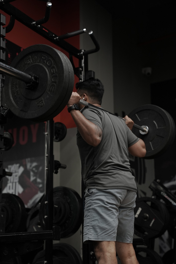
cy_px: 132
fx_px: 498
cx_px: 88
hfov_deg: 20.0
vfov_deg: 29.6
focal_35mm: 68
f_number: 3.2
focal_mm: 68
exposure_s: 1/125
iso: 1000
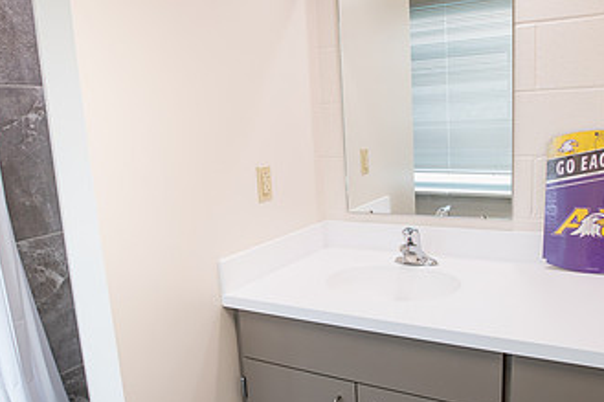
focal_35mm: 30
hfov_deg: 61.8
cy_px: 223
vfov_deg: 43.5
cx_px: 332
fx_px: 503
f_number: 6.3
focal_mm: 17
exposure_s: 1/60
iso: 320
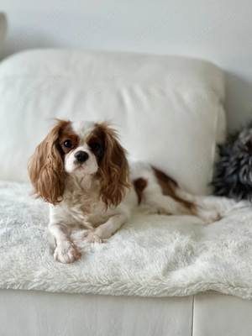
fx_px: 747
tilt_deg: -9.7
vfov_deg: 25.3
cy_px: 168
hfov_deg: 19.1
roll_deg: -2.0
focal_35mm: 77
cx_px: 126
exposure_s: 1/121
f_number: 2.8
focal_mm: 9
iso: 160
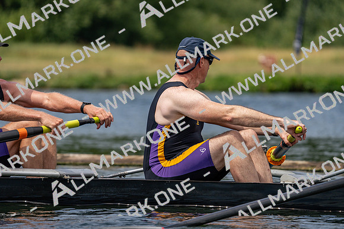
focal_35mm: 359
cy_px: 114
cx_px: 172
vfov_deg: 3.8
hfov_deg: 5.7
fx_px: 3431
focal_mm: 359
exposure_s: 1/1600
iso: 250
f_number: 6.3
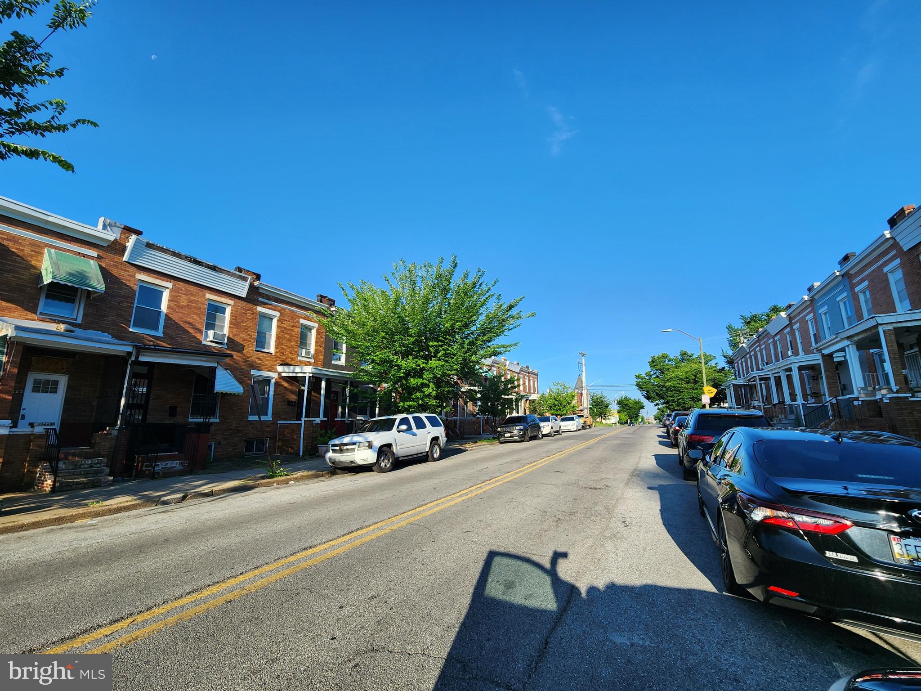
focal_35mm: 13
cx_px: 460
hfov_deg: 106.2
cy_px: 346
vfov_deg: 89.9
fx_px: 346
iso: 50
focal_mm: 2.2
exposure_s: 1/984
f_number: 2.2
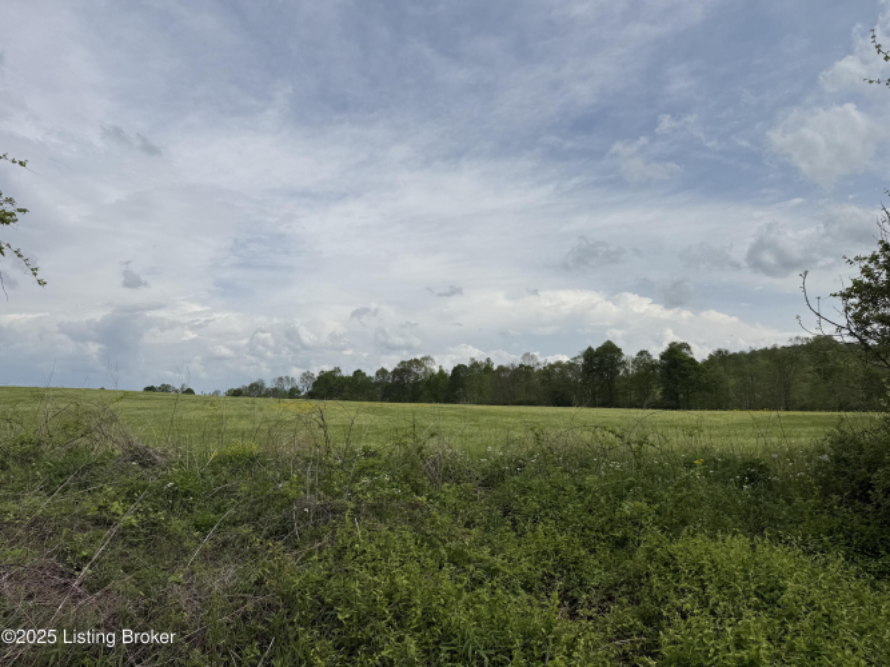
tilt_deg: +9.1
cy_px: 334
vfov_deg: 56.8
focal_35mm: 24
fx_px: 617
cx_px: 445
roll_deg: +0.6
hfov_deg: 71.6
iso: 80
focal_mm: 6.76
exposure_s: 1/11905
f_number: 1.78
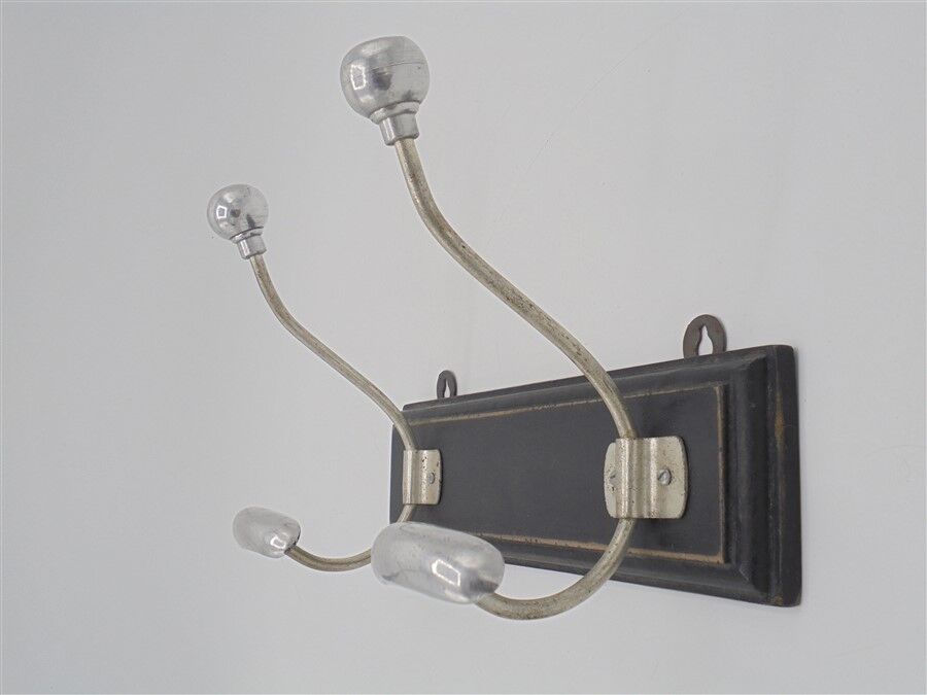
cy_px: 348
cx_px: 464
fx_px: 1018
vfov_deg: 37.7
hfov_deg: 49.0
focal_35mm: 38
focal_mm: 6.9
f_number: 4.2
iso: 100
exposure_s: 1/160
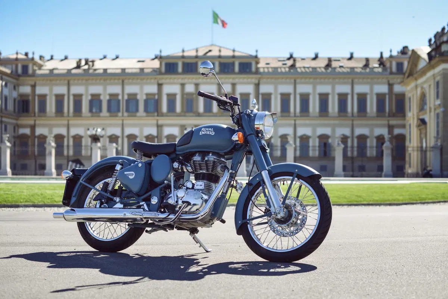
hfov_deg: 39.6
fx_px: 622
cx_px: 224
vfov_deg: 27.0
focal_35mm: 50
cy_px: 150
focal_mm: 50
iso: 100
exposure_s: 1/1250
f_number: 3.2
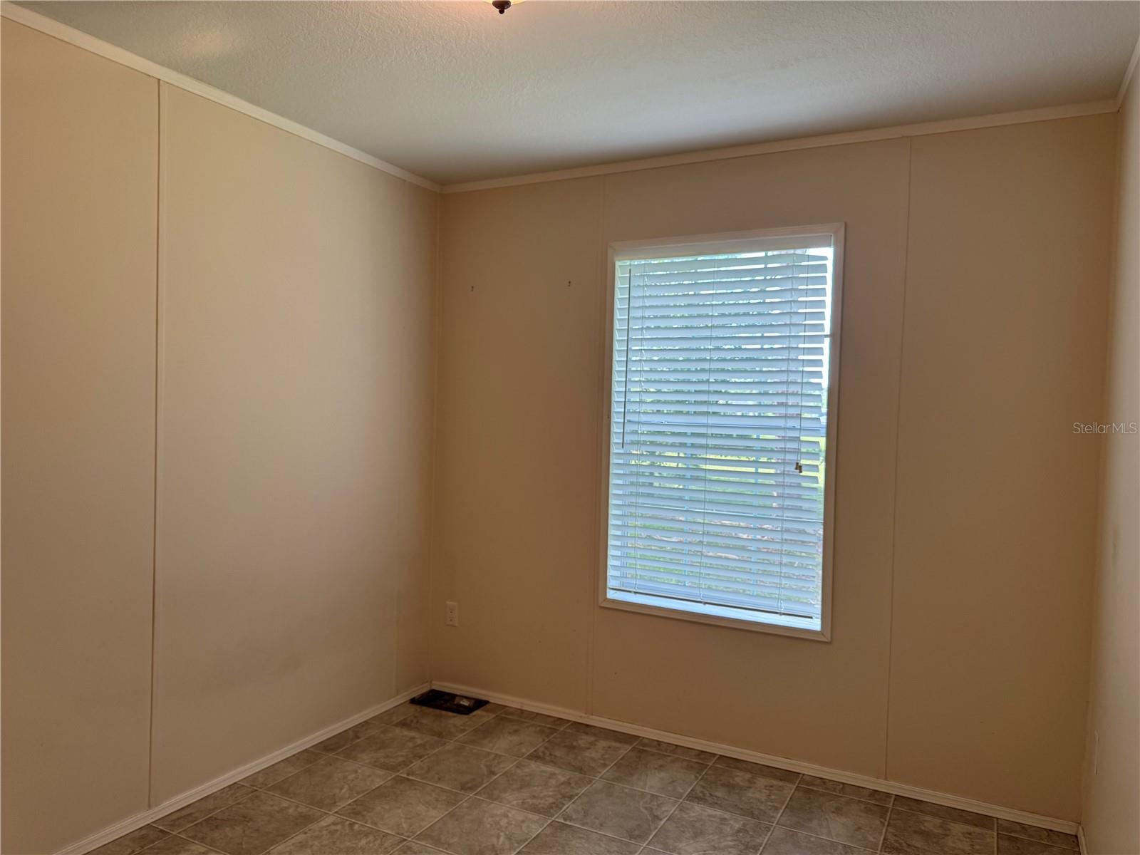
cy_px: 428
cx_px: 570
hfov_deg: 71.6
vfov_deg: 56.8
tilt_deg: -2.1
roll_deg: -2.3
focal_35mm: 24
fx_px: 790
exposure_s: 1/120
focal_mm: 6.76
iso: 80
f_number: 1.78
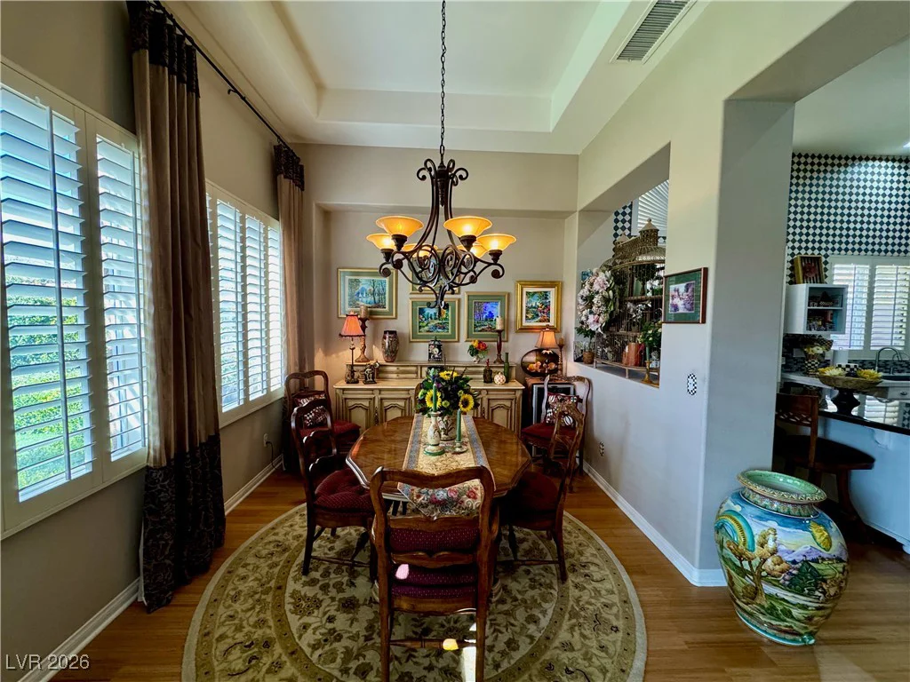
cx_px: 455
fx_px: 368
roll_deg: -1.3
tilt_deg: -4.2
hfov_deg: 102.1
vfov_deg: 85.7
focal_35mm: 14
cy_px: 341
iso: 250
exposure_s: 1/120
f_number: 2.2
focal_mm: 2.22
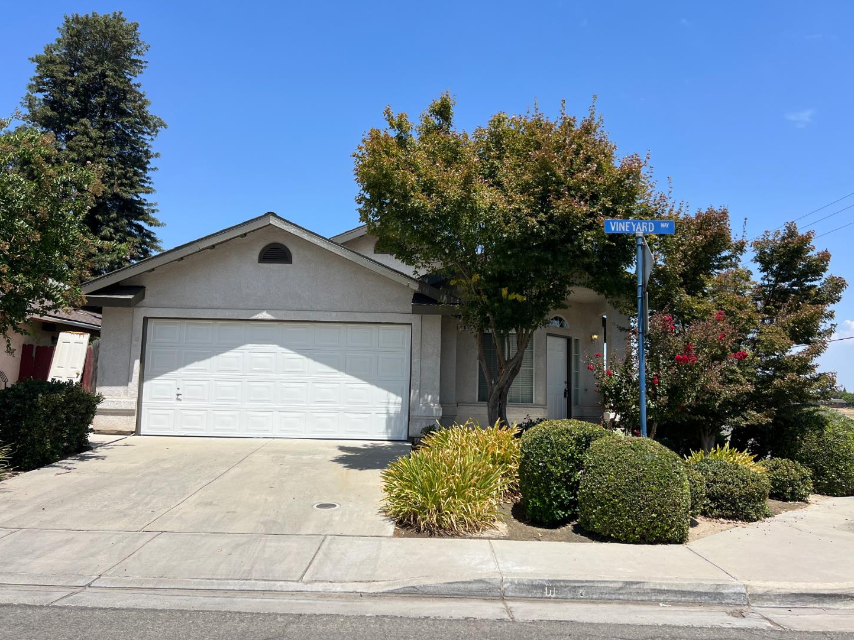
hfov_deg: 65.3
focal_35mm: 27
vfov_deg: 51.4
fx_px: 666
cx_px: 428
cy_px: 327
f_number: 1.5
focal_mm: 5.7
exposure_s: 1/5319
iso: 50
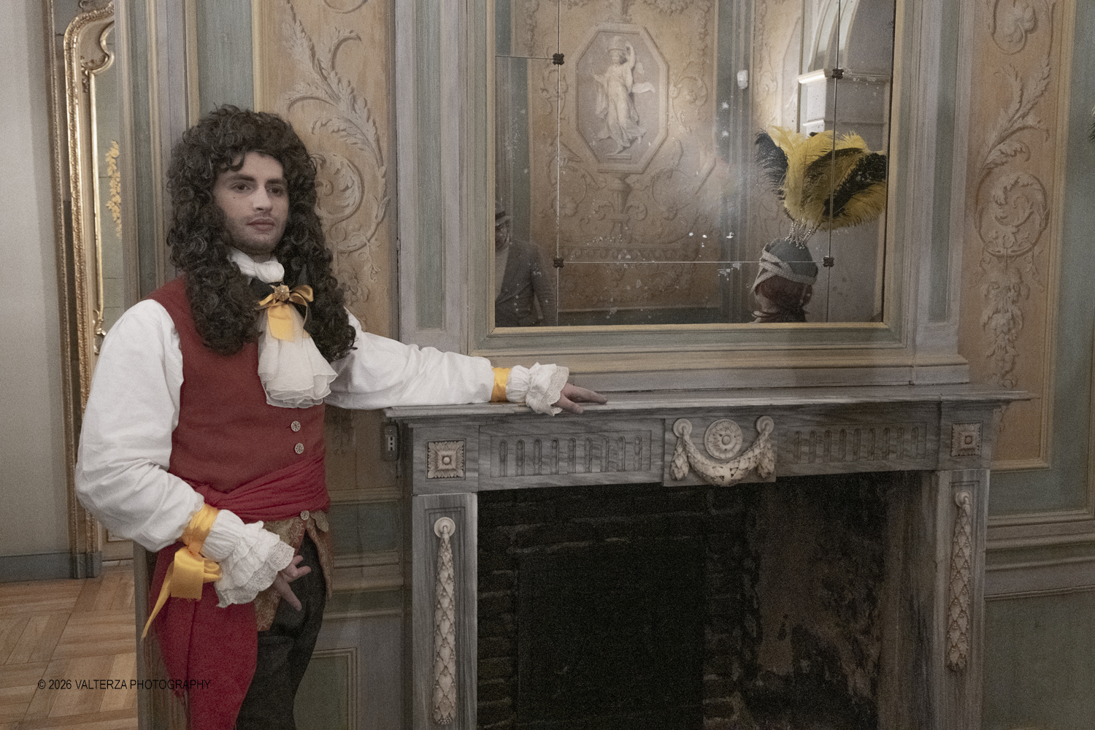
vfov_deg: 37.9
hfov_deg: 54.4
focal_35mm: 35
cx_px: 548
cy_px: 365
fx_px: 1065
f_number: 4
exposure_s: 1/125
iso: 5000
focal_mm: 23.5
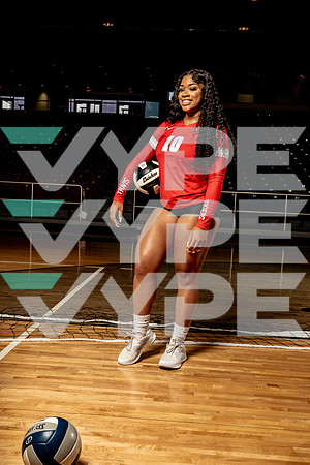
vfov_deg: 49.6
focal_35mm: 39
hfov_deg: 34.2
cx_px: 155
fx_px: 504
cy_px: 232
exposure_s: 1/250
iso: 640
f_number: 8
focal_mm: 39
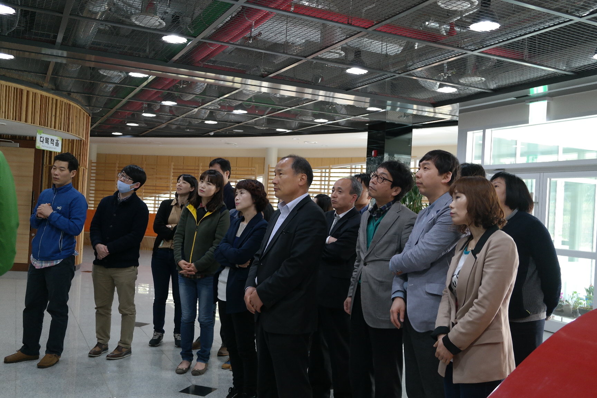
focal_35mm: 36
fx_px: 597
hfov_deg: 53.1
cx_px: 298
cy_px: 199
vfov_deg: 36.9
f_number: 3.5
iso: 800
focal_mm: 24
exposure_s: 1/50
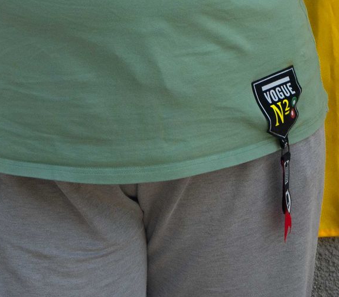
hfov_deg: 12.8
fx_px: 1499
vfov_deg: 10.6
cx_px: 19
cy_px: -226
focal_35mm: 144
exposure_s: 1/800
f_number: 8
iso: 800
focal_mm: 33.5
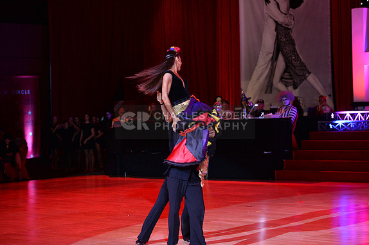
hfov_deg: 22.4
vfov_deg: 15.0
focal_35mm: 91
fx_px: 931
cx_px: 185
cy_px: 122
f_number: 4.5
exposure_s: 1/250
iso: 2000
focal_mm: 90
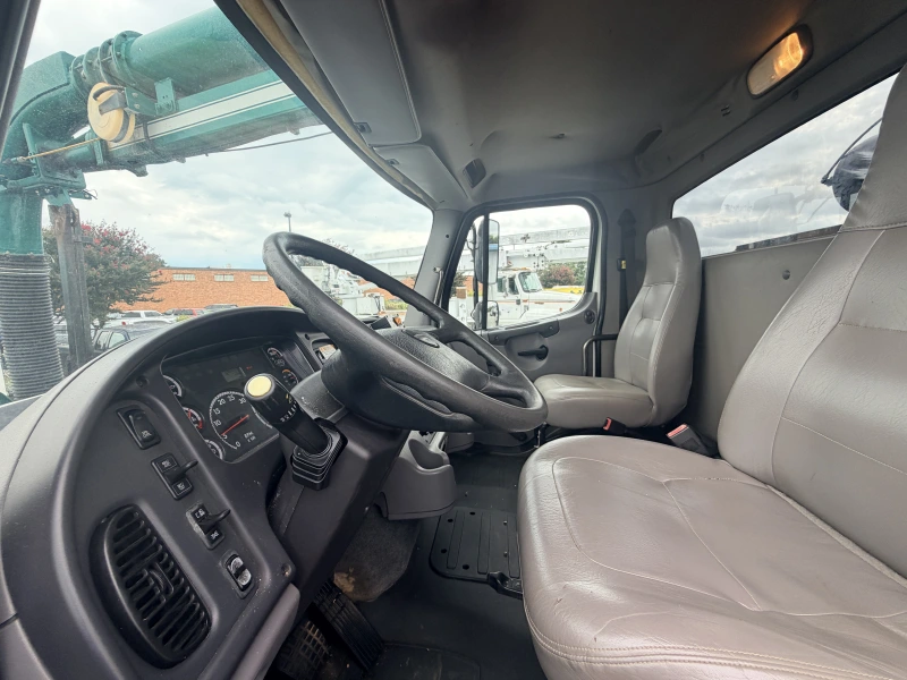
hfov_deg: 102.1
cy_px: 340
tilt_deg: -7.2
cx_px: 454
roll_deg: +2.1
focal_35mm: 14
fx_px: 367
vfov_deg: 85.7
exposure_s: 1/247
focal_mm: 2.22
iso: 40
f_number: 2.2
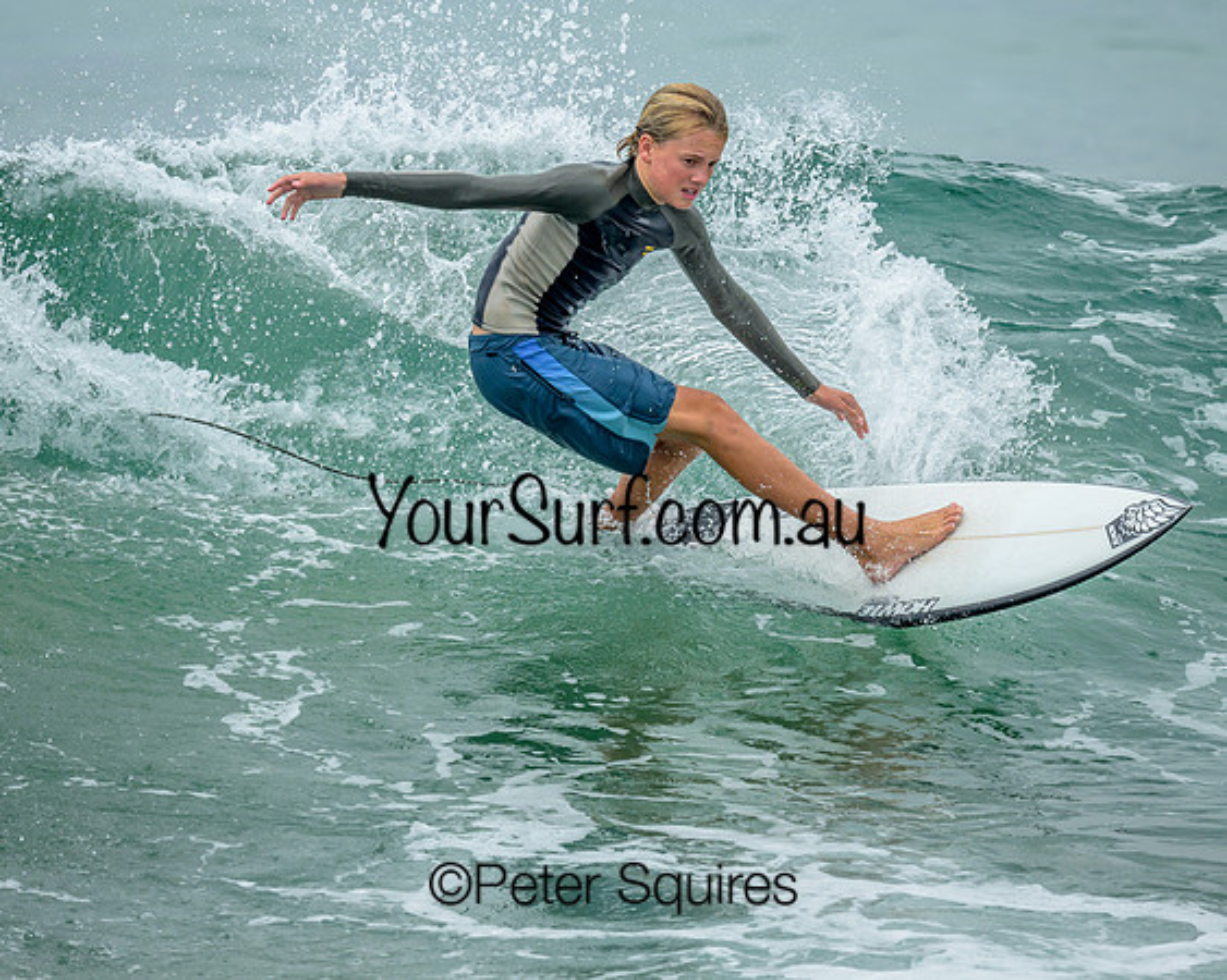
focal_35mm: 1184
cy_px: 336
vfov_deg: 1.3
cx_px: 481
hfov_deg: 1.6
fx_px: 42970
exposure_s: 1/2000
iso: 220
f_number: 6.3
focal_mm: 800
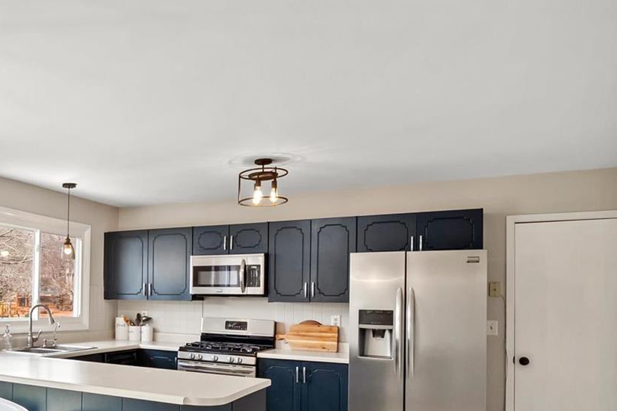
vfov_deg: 40.9
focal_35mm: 31
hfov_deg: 53.9
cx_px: 80
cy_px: 317
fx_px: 531
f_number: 6.3
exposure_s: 1/15
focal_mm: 8
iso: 400
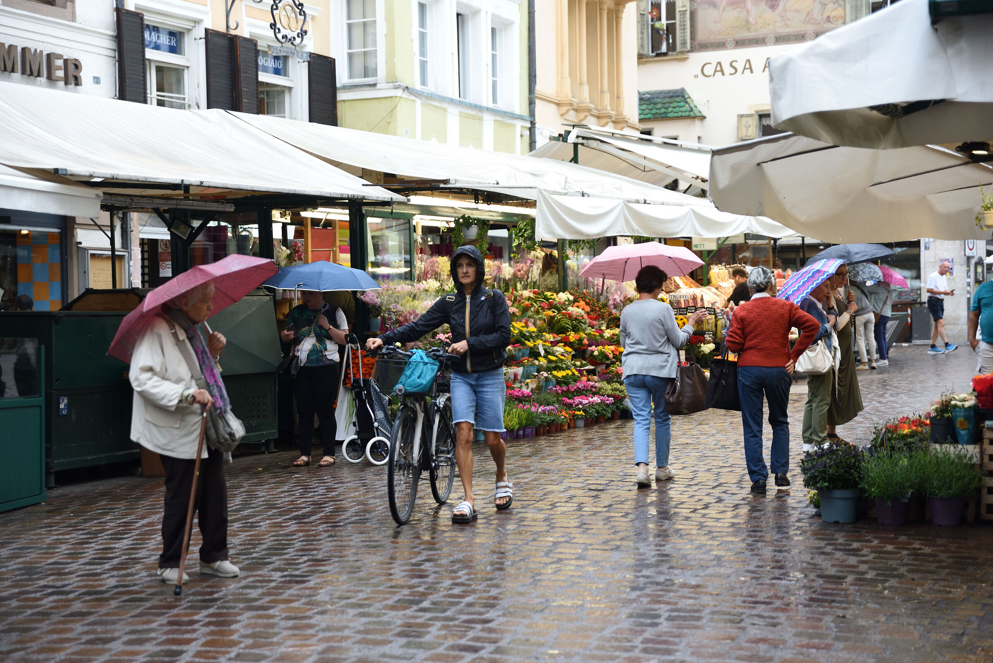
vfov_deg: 19.5
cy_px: 332
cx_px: 496
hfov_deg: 28.8
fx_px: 1931
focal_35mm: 70
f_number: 2.8
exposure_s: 1/250
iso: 500
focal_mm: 70
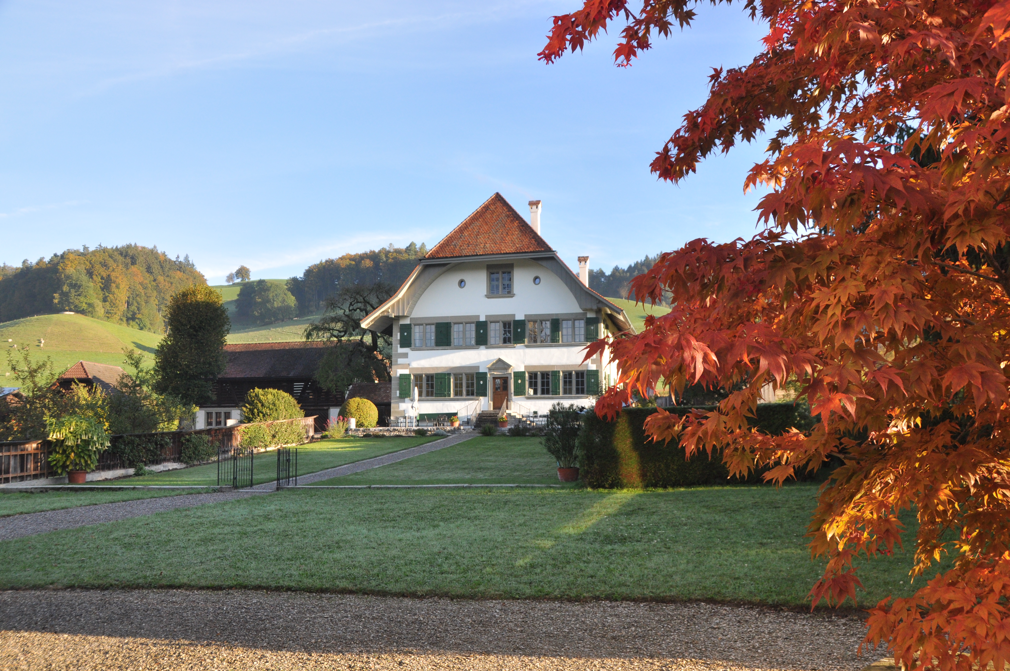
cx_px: 505
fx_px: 841
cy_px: 336
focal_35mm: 30
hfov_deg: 62.0
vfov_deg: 43.5
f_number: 7.1
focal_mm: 20
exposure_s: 1/200
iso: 500
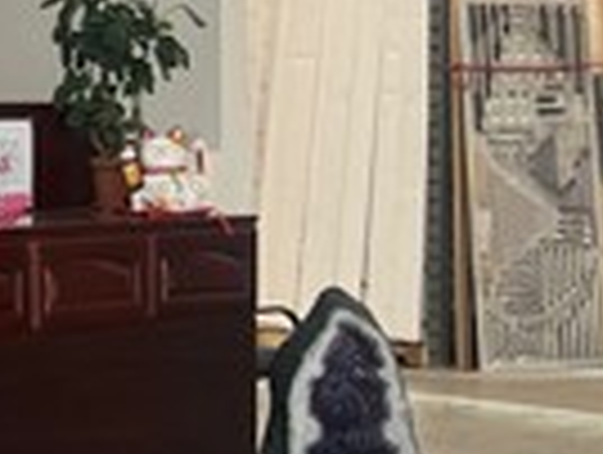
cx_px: -162
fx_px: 2164
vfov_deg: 12.0
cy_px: 130
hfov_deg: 15.2
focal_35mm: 124
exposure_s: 1/121
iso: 125
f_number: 1.6
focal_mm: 5.1
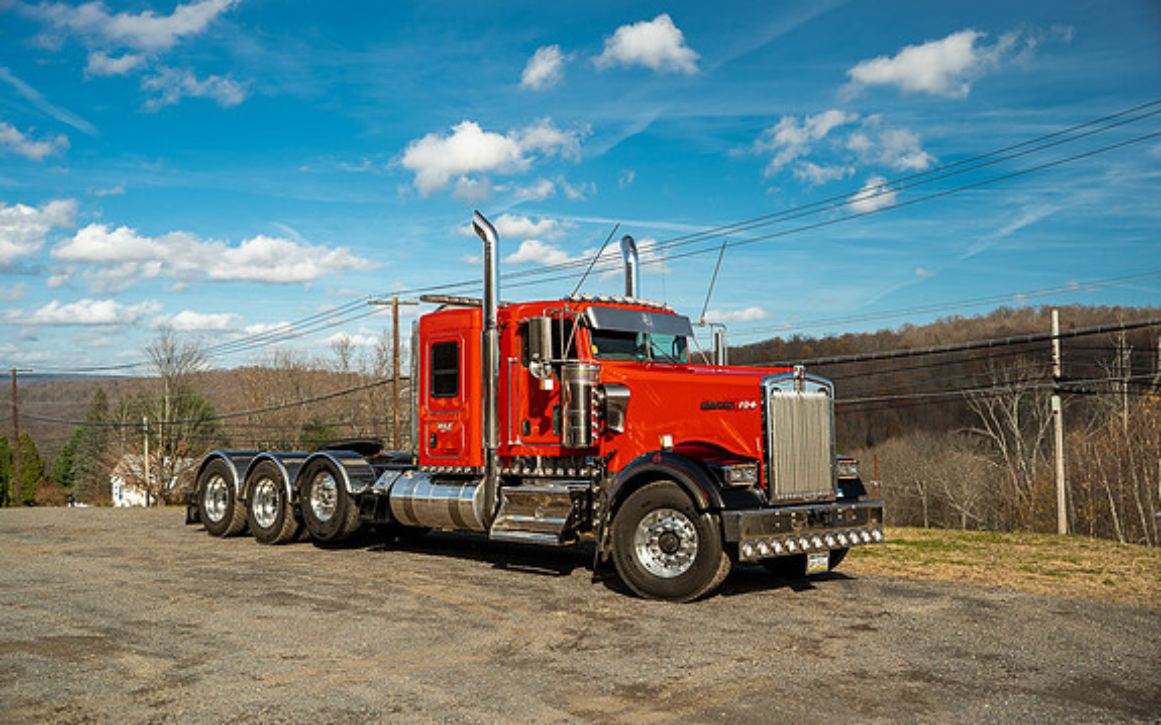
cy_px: 346
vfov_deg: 35.3
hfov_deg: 54.0
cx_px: 577
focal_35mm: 36
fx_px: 1139
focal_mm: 35
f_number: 5.6
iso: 100
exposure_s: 1/250
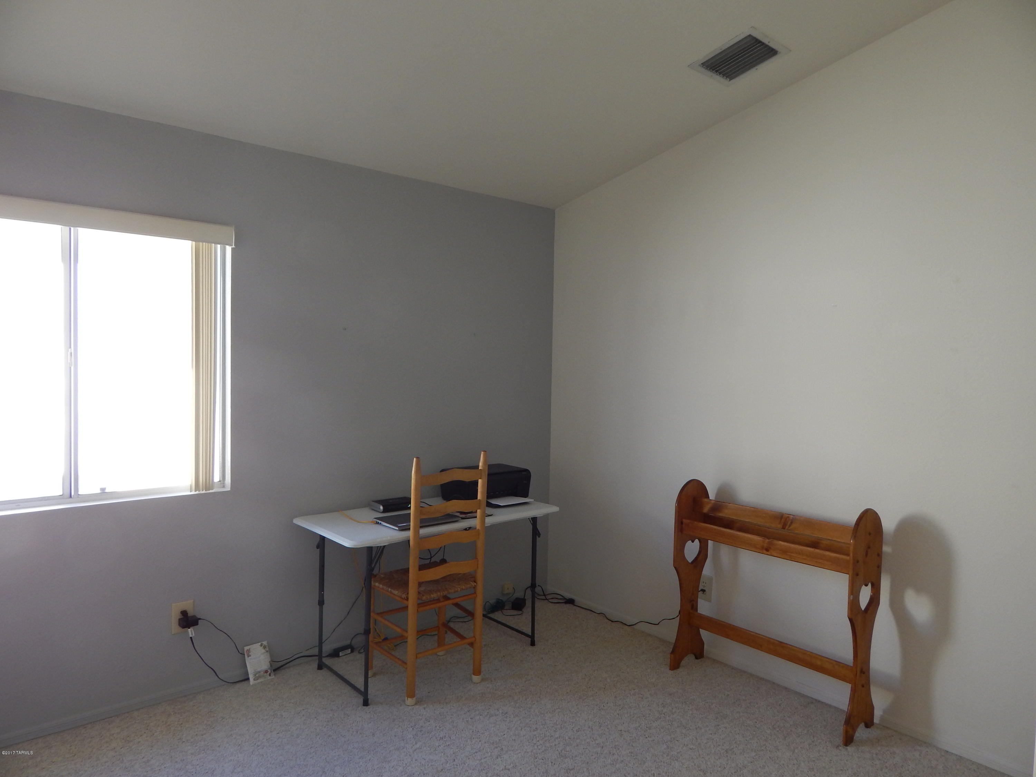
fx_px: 688
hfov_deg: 73.9
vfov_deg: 58.9
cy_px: 388
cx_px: 518
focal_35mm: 23
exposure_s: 1/40
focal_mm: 4
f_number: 3
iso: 125
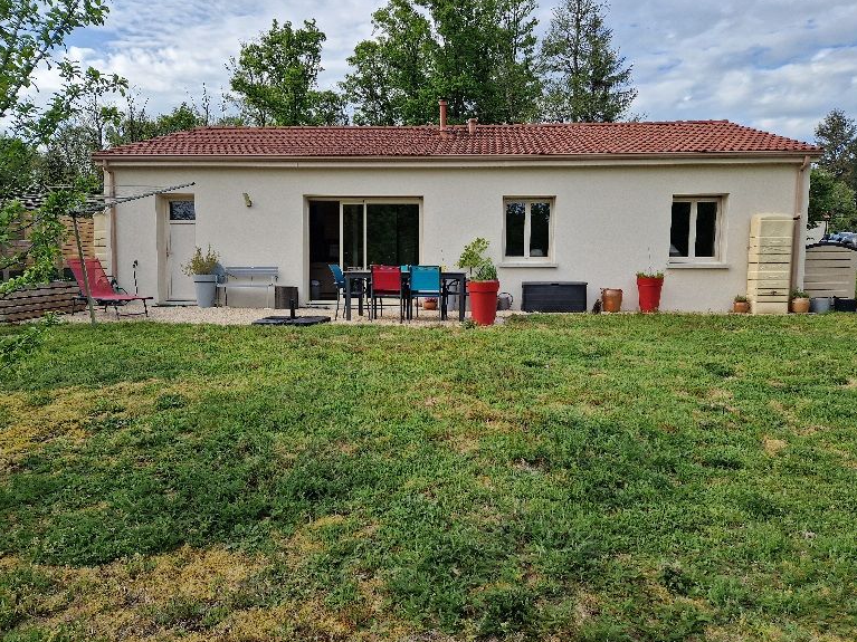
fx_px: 594
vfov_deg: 56.8
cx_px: 425
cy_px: 310
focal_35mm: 24
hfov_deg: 71.6
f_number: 1.8
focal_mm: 5.4
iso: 50
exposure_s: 1/667
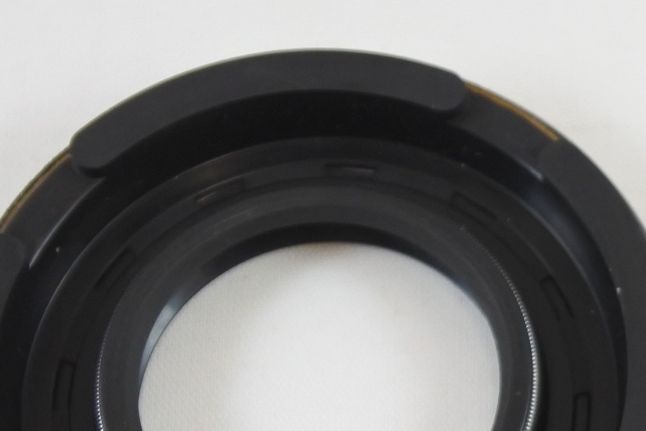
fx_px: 2386
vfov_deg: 10.2
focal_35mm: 133
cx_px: 641
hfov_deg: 15.2
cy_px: 406
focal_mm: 21
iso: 640
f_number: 4.8
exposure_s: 1/125
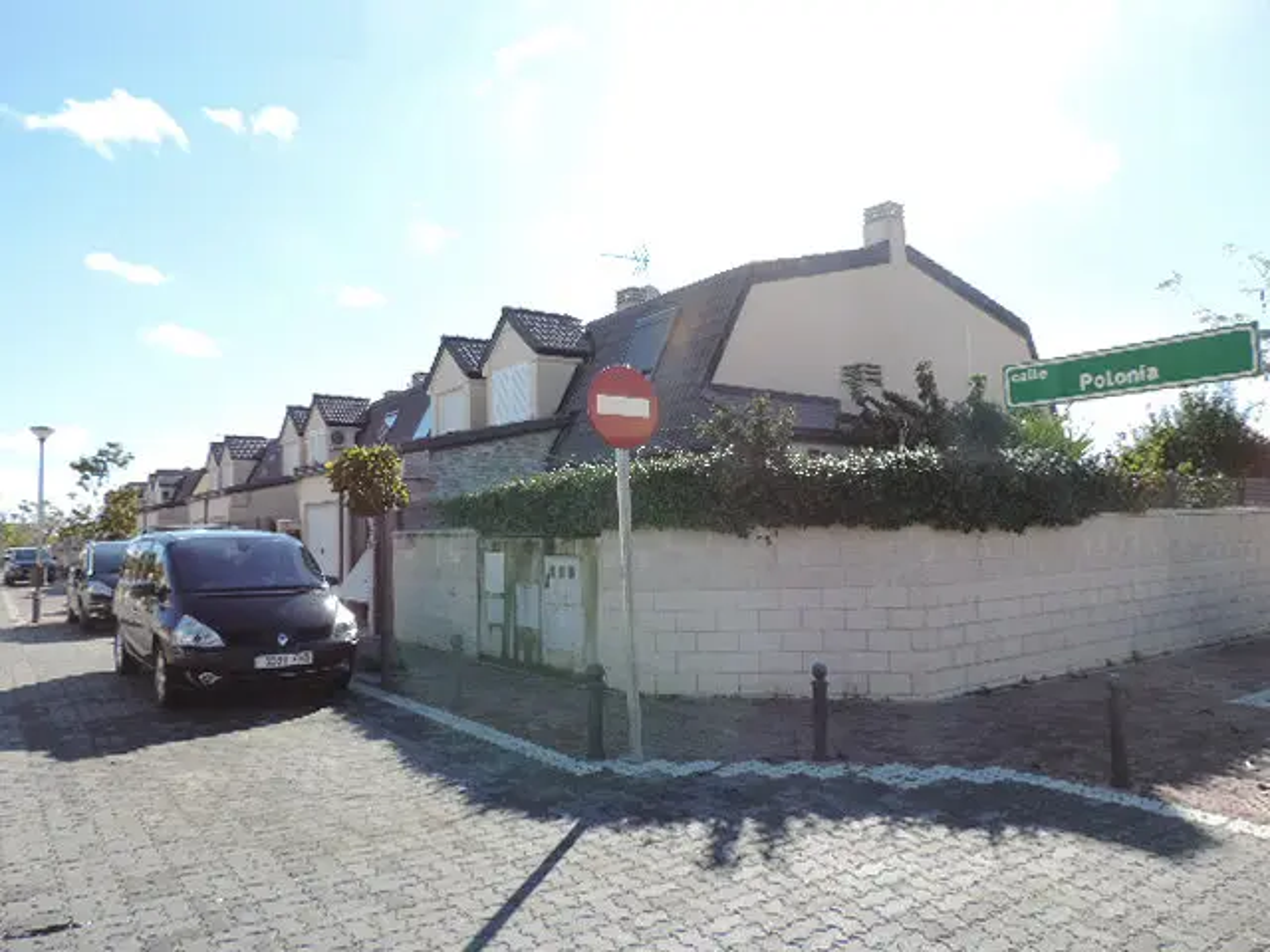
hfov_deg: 71.6
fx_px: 881
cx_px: 635
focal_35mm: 24
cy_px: 476
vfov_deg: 56.8
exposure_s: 1/800
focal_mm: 4.3
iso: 80
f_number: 3
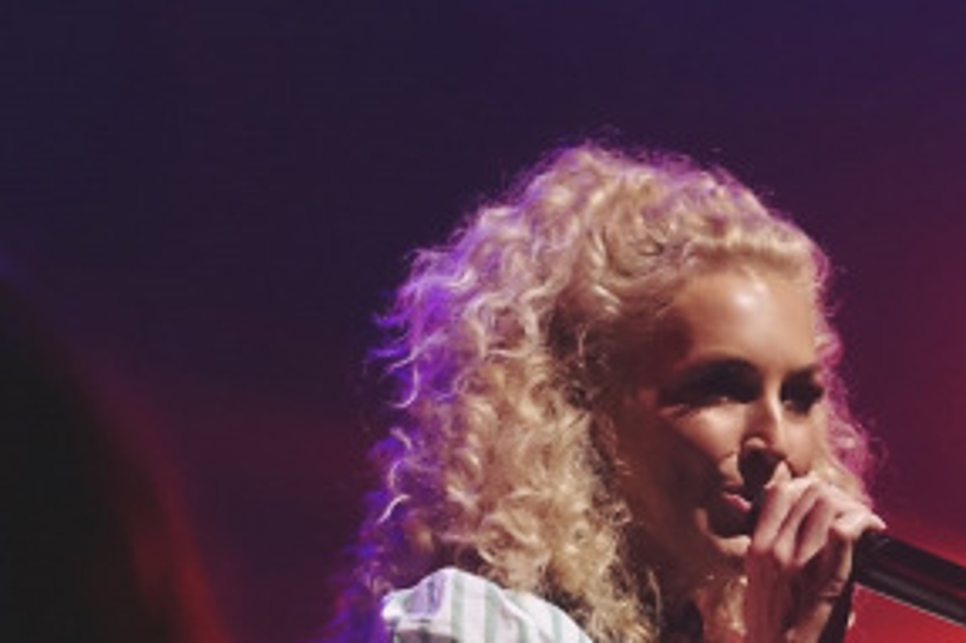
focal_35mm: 159
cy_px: 624
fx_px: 4264
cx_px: 862
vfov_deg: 8.6
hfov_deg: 12.8
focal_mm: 20.81
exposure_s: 1/100
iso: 1250
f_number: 2.8
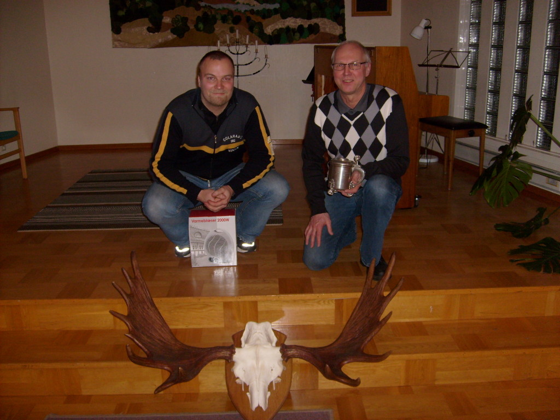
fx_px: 566
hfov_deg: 52.6
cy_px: 210
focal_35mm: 35
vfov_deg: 40.7
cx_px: 280
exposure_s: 1/45
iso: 100
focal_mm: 5.8
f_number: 2.8
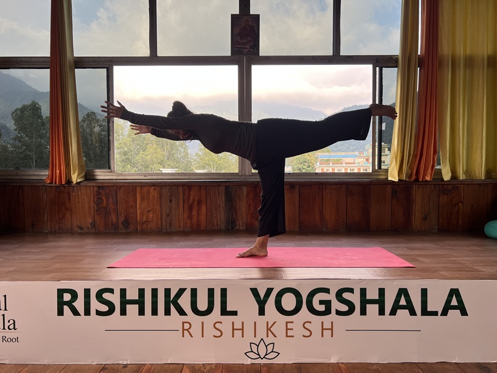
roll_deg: -0.2
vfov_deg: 53.0
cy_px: 186
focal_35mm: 26
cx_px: 248
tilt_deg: -2.6
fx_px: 373
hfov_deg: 67.3
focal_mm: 5.7
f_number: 1.5
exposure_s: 1/351
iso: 50
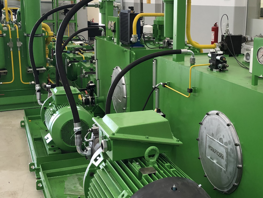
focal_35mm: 50
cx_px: 184
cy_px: 94
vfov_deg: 29.1
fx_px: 380
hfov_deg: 37.6
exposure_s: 1/33
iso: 32
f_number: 1.8
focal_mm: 4
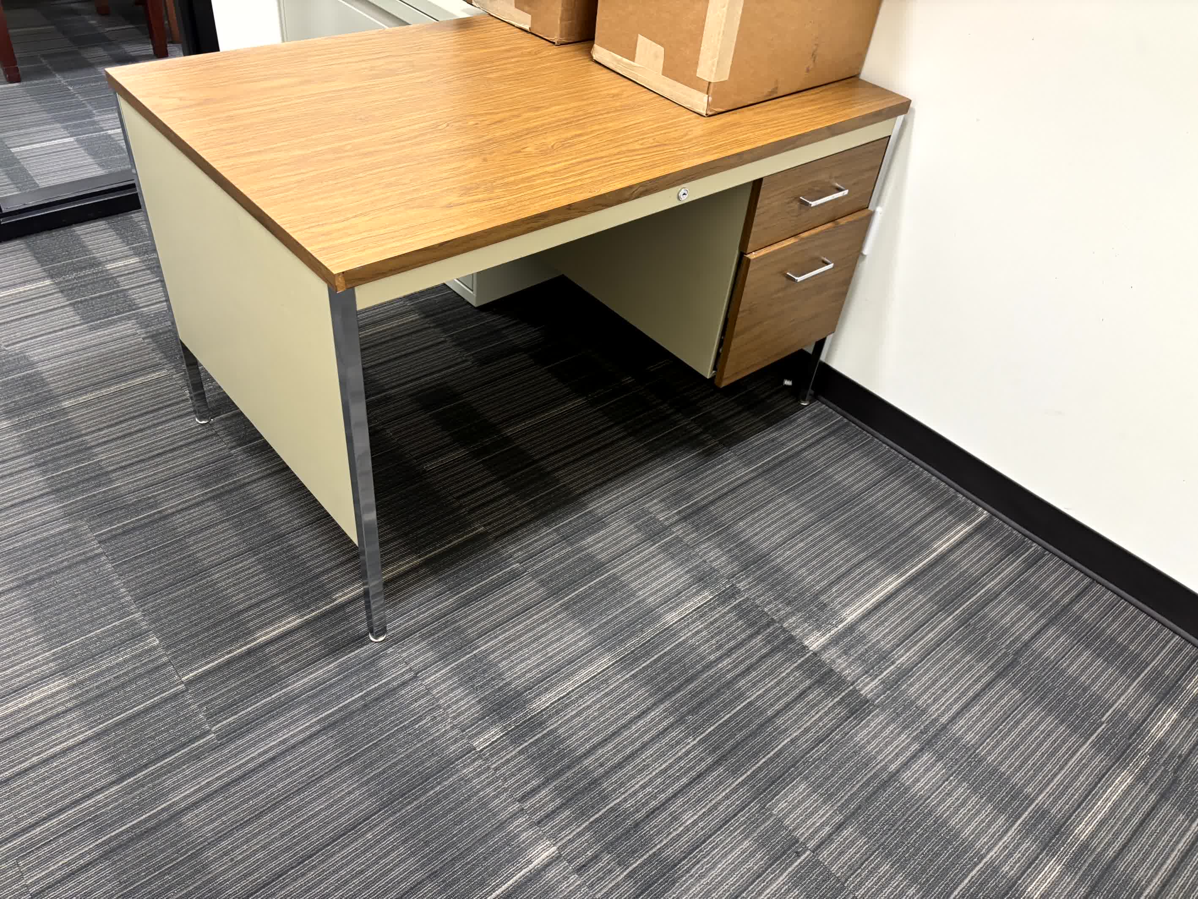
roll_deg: -5.8
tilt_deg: -40.8
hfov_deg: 67.3
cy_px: 450
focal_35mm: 26
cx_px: 599
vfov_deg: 53.1
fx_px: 900
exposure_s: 1/60
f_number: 1.6
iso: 320
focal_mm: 5.96
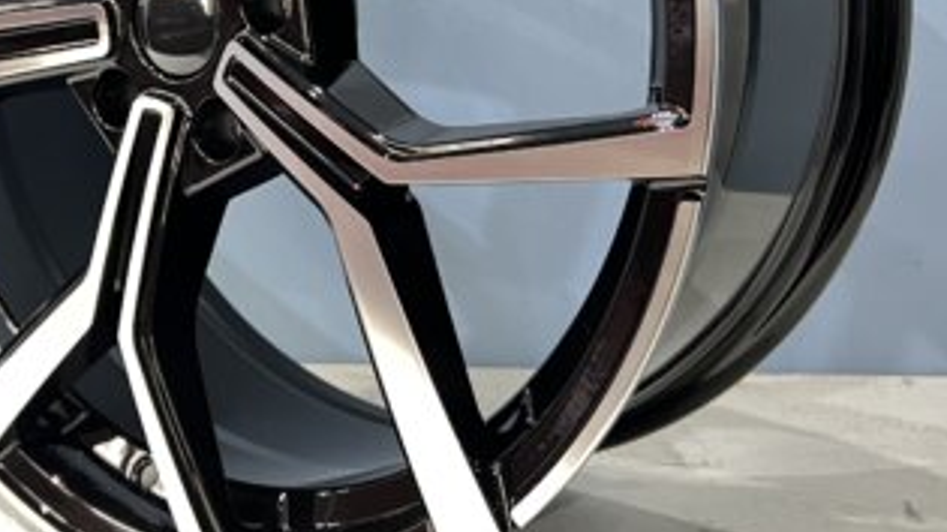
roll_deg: +0.6
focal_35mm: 54
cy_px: 15
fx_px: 1356
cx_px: 241
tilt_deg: -3.3
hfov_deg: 37.6
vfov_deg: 21.5
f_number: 1.5
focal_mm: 5.7
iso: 1000
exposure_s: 1/25
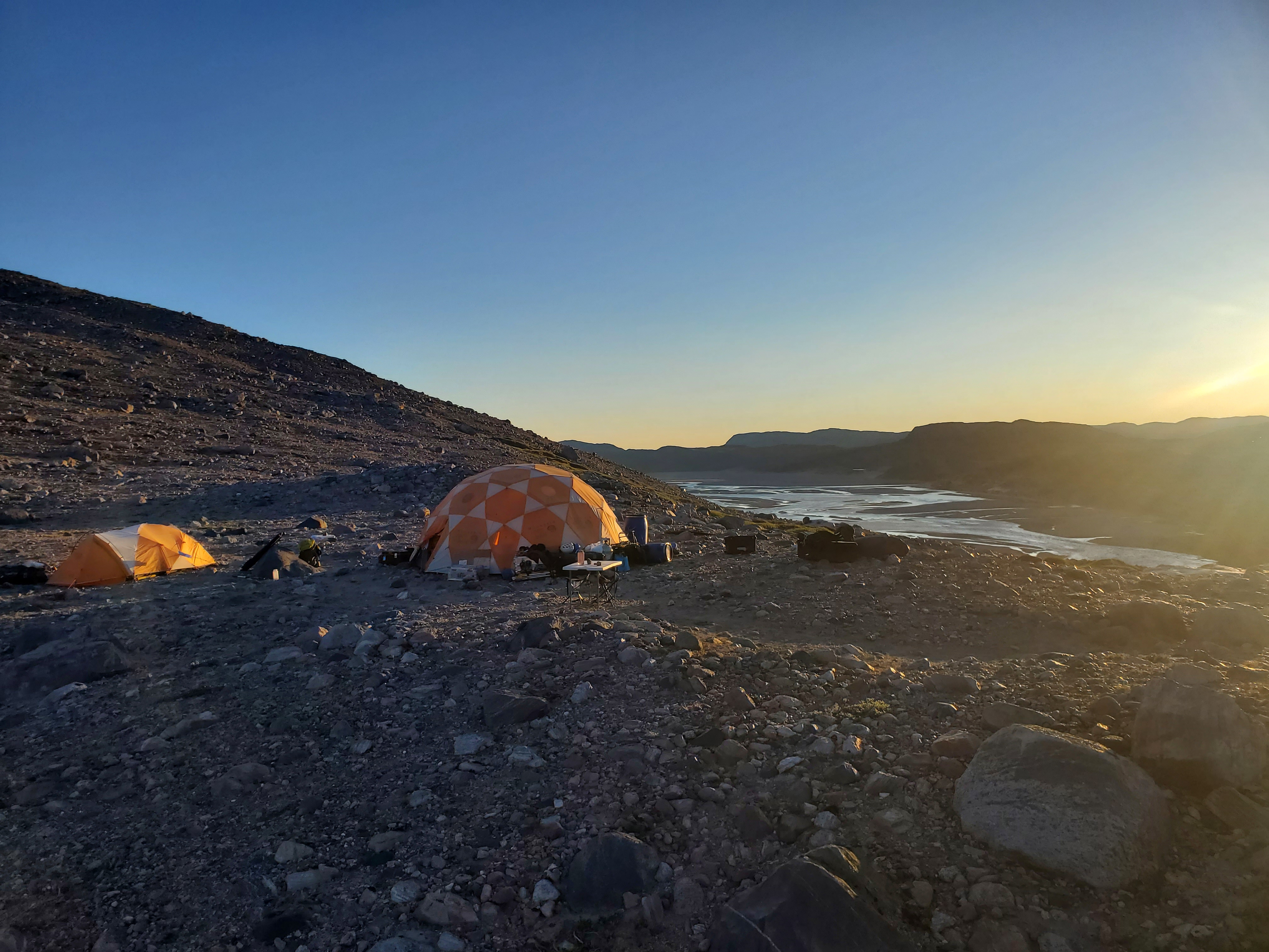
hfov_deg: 67.3
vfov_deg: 53.1
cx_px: 634
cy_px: 476
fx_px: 953
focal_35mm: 26
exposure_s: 1/2010
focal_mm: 4.3
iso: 50
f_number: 2.4
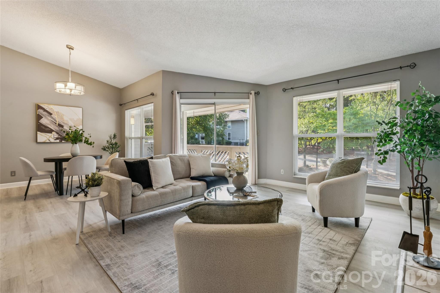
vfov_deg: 72.4
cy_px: 146
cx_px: 220
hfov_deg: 95.3
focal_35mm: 16
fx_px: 200
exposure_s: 1/6
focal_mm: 16.4
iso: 200
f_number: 13
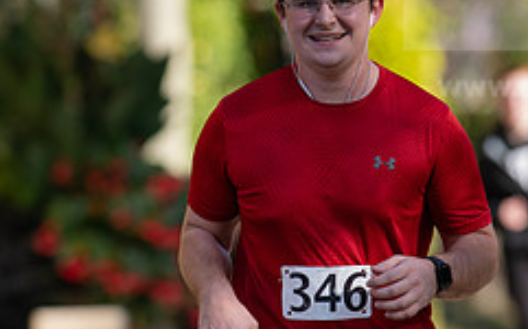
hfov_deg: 2.9
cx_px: 337
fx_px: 10593
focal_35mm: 737
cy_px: 133
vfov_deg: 1.8
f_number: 4.5
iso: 200
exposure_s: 1/500
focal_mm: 300
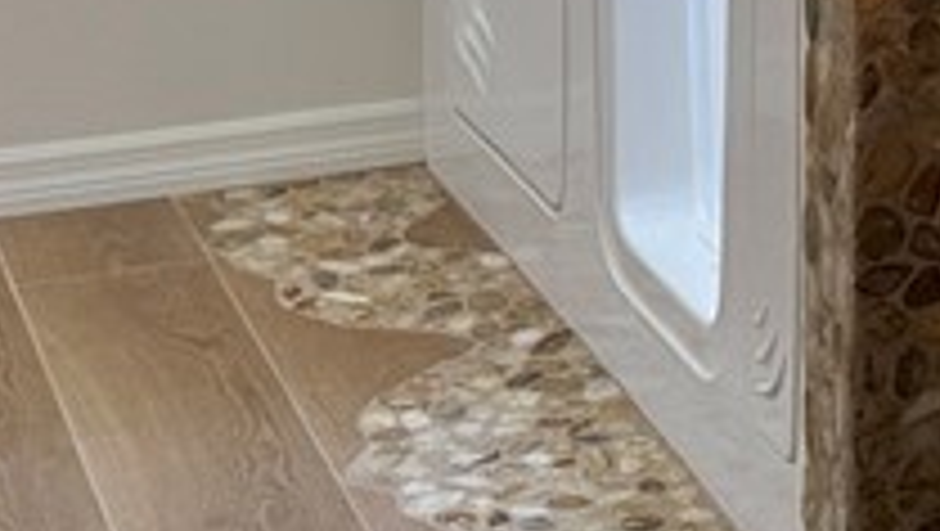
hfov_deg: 16.2
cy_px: -356
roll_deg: -1.3
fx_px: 3193
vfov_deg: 9.2
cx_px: 1093
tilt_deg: -7.7
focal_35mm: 128
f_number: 1.78
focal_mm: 6.86
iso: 80
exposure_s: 1/327
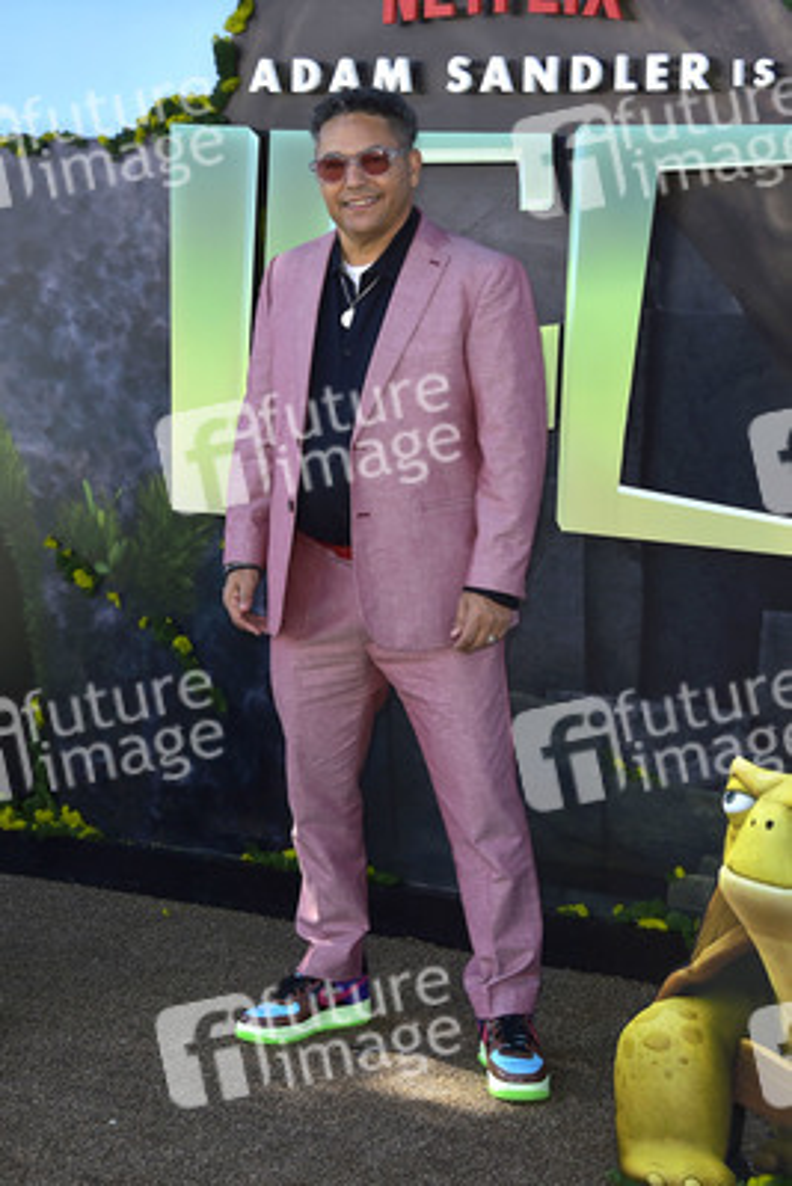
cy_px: 593
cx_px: 396
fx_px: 1912
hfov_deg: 23.4
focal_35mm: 58
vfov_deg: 34.5
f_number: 7.1
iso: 125
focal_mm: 58
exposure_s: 1/250
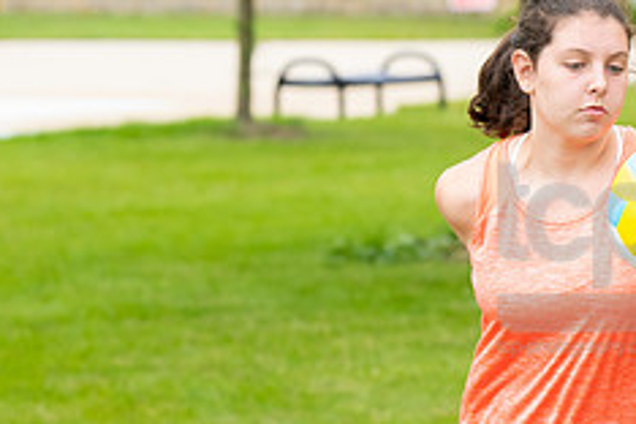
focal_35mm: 273
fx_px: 4823
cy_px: 260
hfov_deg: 7.5
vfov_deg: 5.0
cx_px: 582
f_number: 4.5
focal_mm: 110
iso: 640
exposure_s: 1/1000
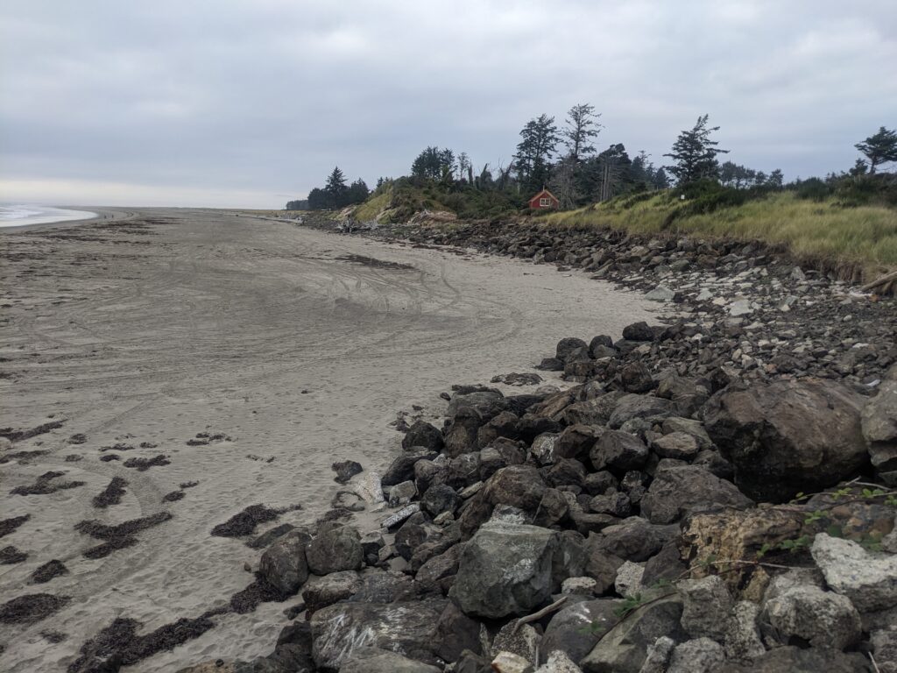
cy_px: 336
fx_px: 700
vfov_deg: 51.4
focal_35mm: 27
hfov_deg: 65.3
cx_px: 448
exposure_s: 1/1672
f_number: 1.73
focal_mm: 4.38
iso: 62
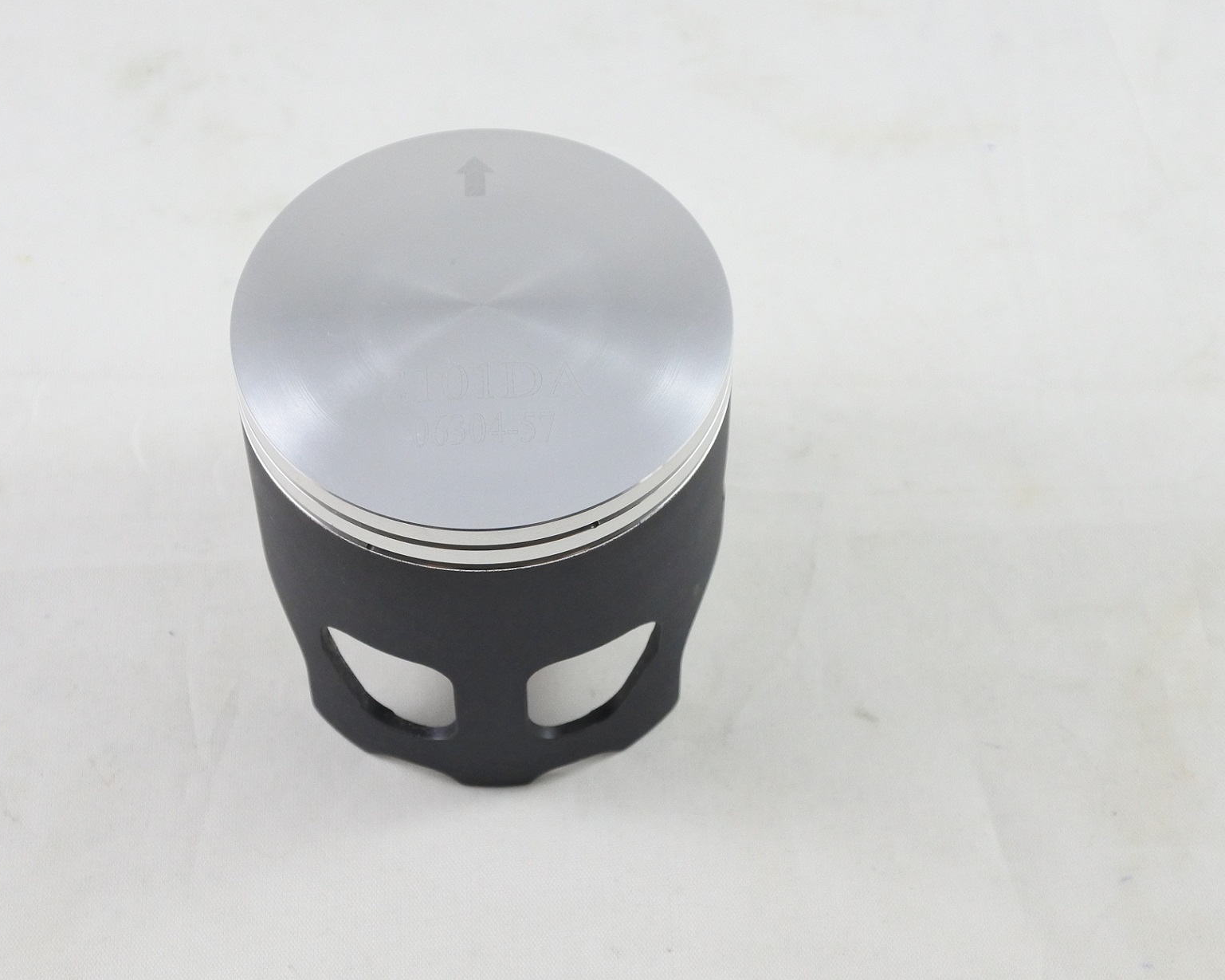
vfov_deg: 27.6
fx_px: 1994
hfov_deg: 34.0
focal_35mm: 55
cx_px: 481
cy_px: 484
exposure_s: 1/125
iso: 720
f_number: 4.5
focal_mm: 18
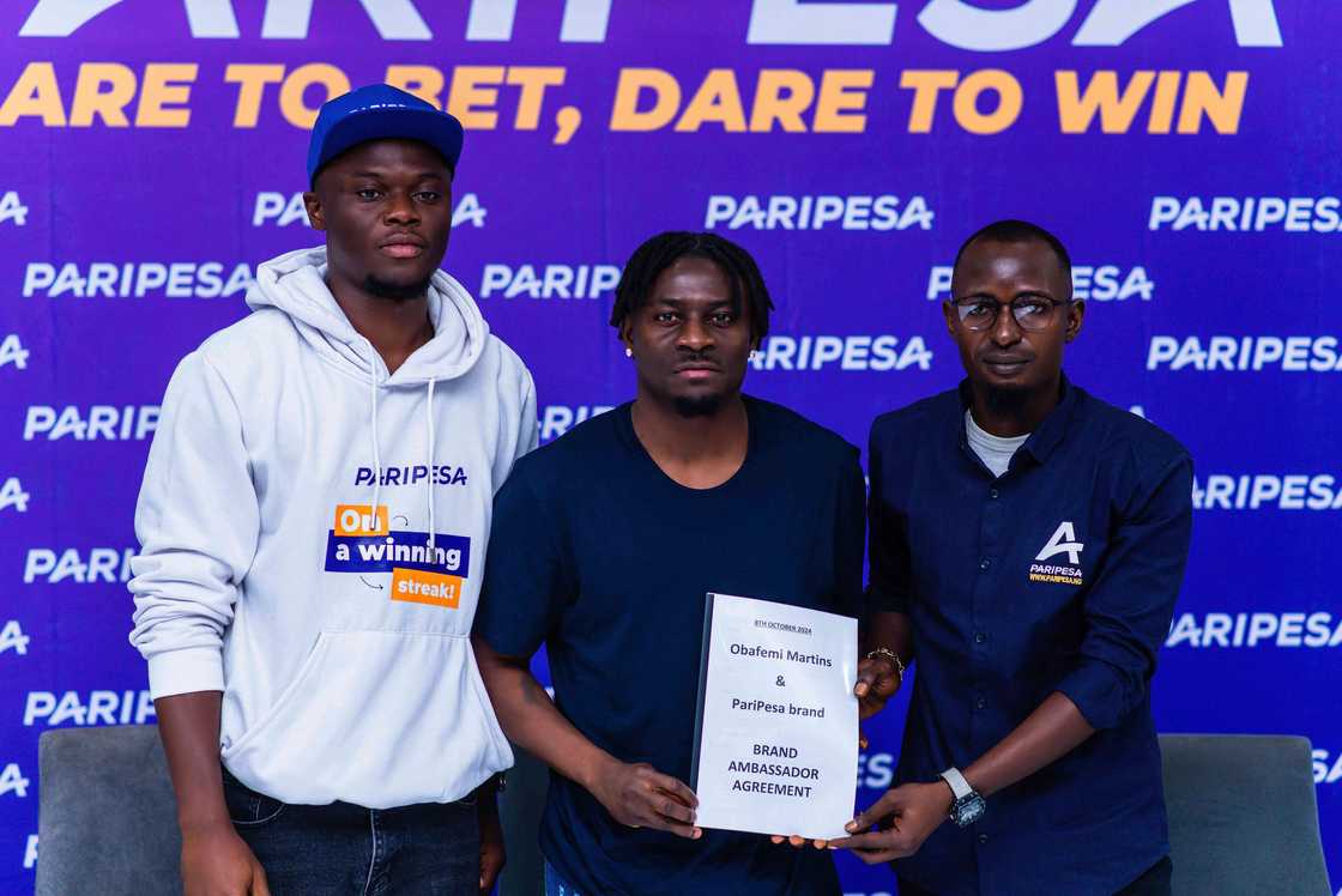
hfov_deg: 23.9
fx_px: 3170
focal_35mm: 85
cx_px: 671
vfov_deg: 16.1
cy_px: 448
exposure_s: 1/200
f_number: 2.5
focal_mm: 85
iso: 500
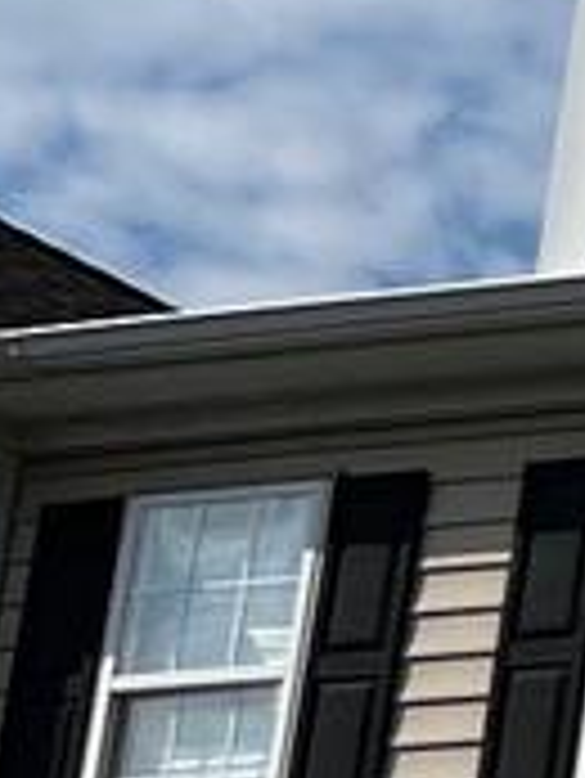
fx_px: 4861
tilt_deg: +13.9
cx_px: 3128
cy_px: 1282
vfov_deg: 8.9
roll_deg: -1.1
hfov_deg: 5.1
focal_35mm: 216
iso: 50
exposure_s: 1/6173
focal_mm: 5.1
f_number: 1.6
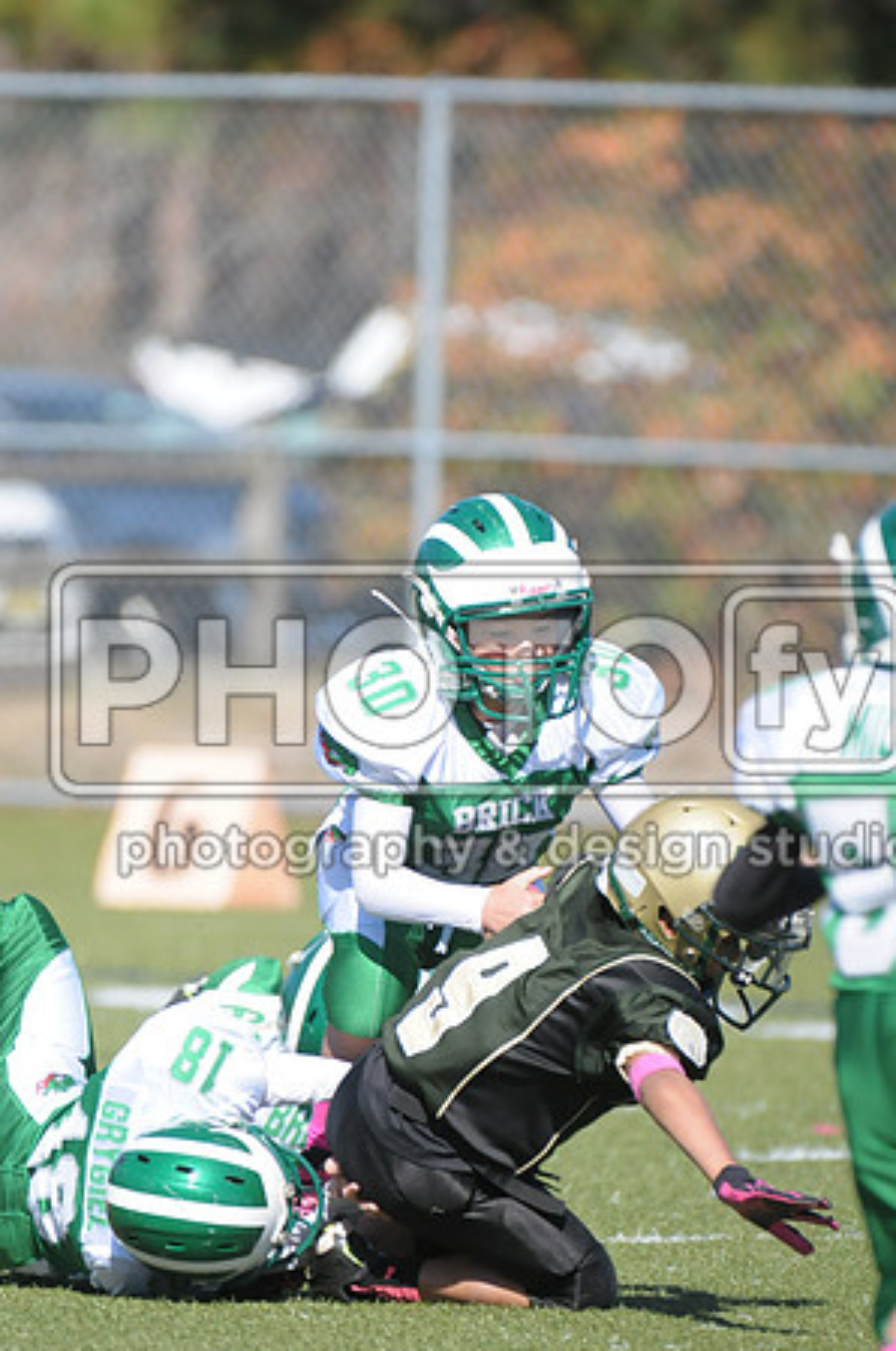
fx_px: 23966
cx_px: 504
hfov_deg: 2.1
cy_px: 704
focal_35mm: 640
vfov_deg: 3.2
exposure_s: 1/6400
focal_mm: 330
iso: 1000
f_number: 4
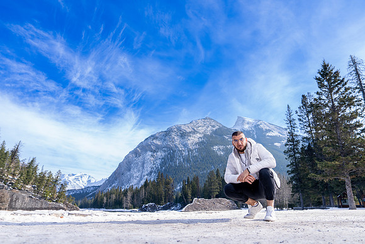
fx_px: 243
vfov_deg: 53.2
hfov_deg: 73.7
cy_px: 122
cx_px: 182
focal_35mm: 24
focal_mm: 24
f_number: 3.5
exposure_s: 1/400
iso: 50
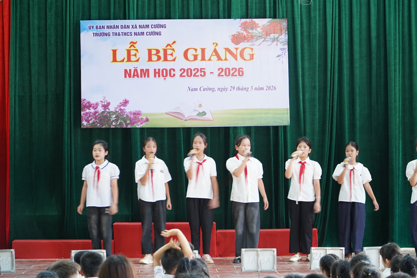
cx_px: 208
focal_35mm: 106
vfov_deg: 12.9
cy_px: 139
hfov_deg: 19.3
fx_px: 1228
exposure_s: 1/15
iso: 250
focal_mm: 71
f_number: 4
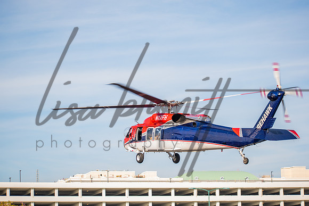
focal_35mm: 109
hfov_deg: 18.8
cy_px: 104
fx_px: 932
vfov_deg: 12.6
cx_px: 158
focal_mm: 70
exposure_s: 1/400
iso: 100
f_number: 4.5
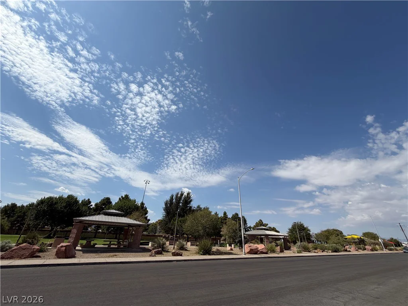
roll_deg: -2.6
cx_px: 204
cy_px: 153
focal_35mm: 14
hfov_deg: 102.1
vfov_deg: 85.7
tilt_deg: +28.4
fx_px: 165
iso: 20
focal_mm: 2.22
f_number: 2.2
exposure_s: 1/1656
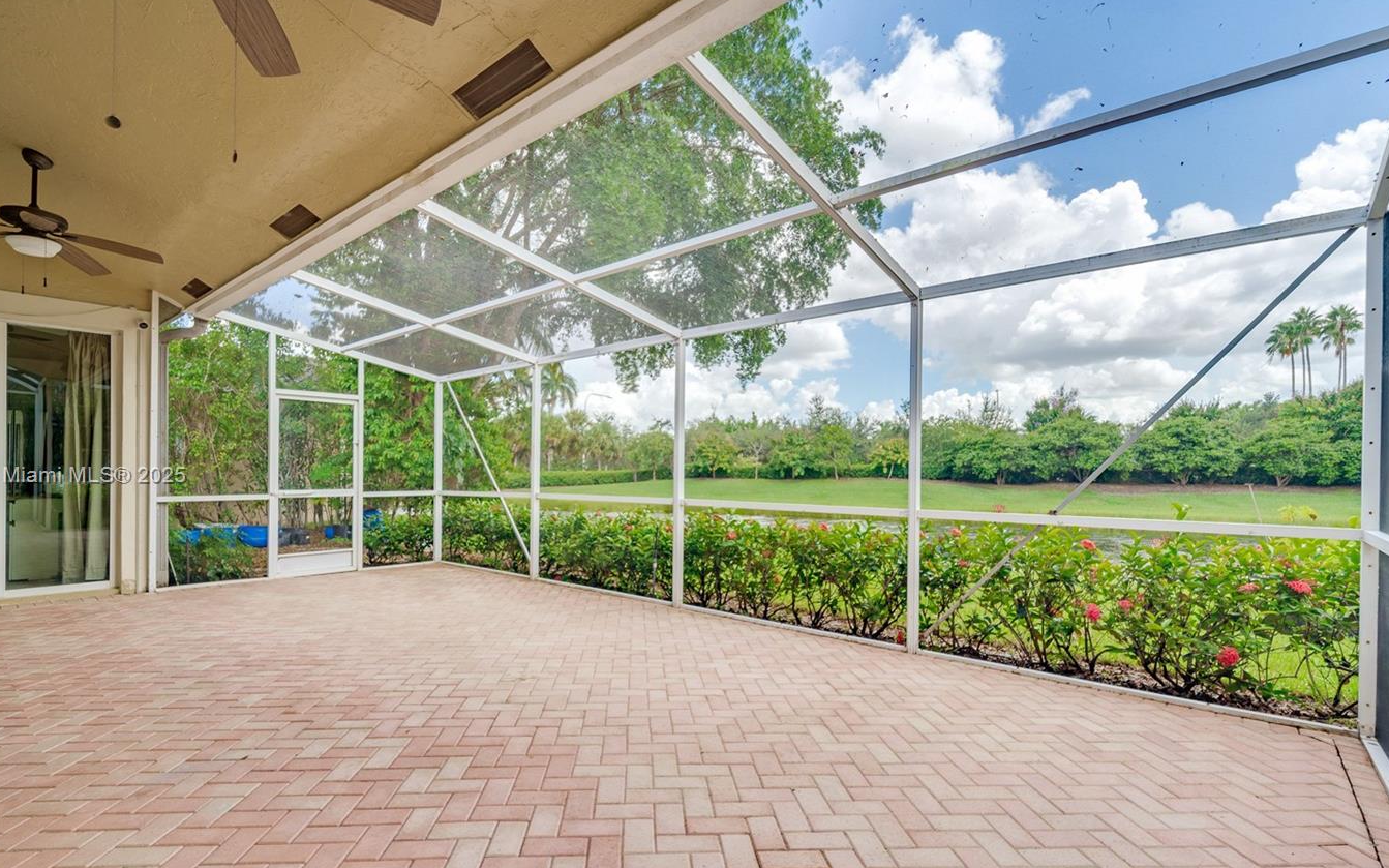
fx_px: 643
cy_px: 477
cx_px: 683
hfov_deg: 94.4
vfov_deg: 67.8
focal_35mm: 17
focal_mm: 14
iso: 100
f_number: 8
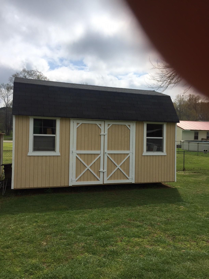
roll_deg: -0.7
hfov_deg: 48.2
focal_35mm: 29
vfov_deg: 61.7
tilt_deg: -2.1
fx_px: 233
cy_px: 140
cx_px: 104
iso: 32
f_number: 2.2
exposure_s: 1/4405
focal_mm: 4.15
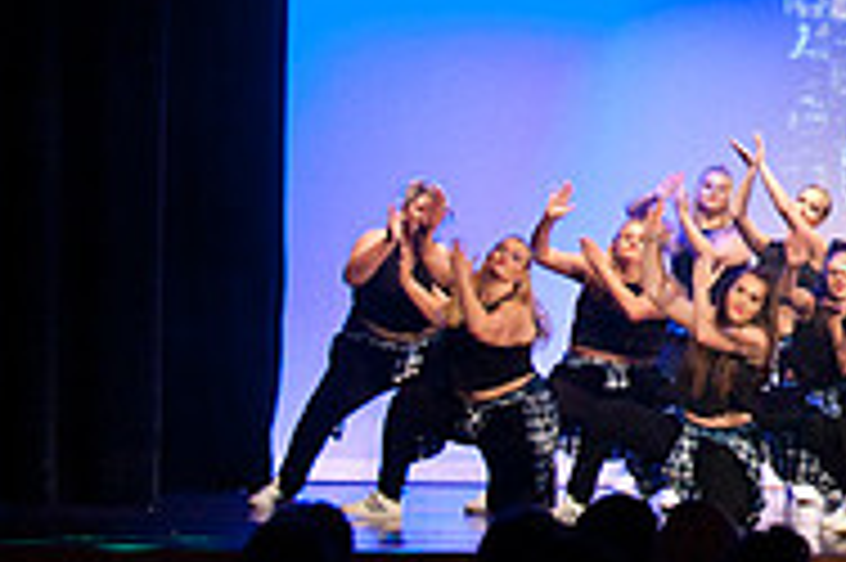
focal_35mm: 216
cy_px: -40
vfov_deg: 6.3
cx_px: 1296
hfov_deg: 9.3
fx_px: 5071
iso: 3200
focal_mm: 70
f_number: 2.8
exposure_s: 1/200
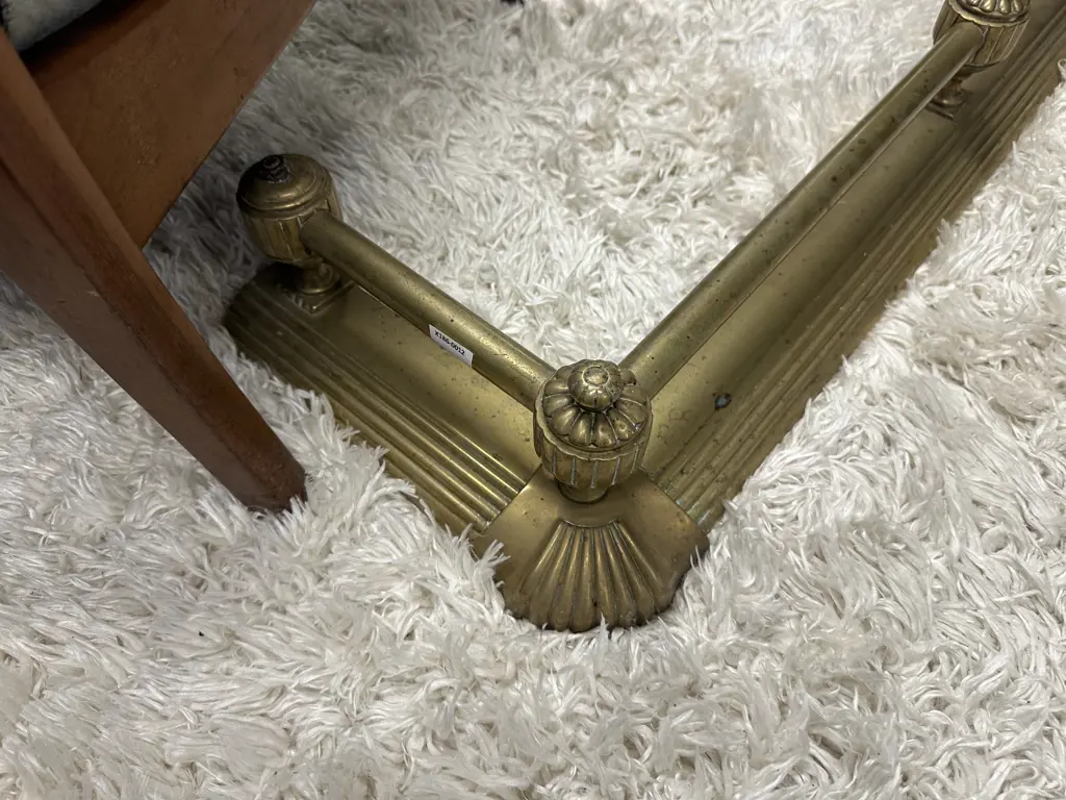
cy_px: 400
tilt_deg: -56.3
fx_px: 739
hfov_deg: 71.6
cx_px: 533
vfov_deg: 56.8
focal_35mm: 24
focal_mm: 6.86
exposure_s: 1/100
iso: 200
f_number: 1.78
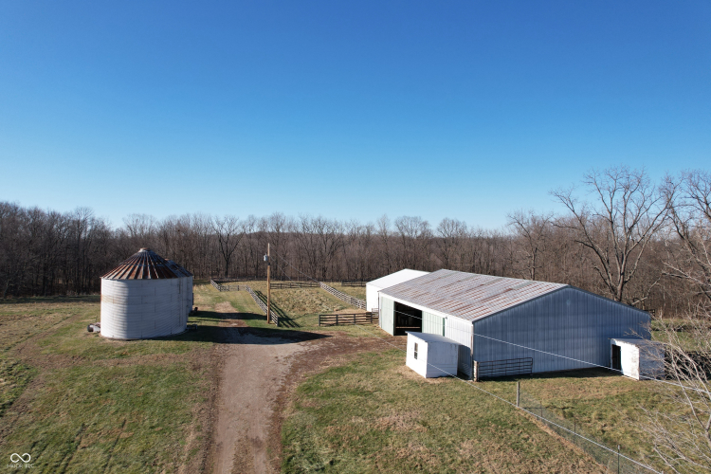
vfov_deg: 57.2
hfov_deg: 78.6
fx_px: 434
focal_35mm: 22
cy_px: 237
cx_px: 356
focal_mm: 8.38
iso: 110
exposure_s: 1/1500
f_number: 2.8
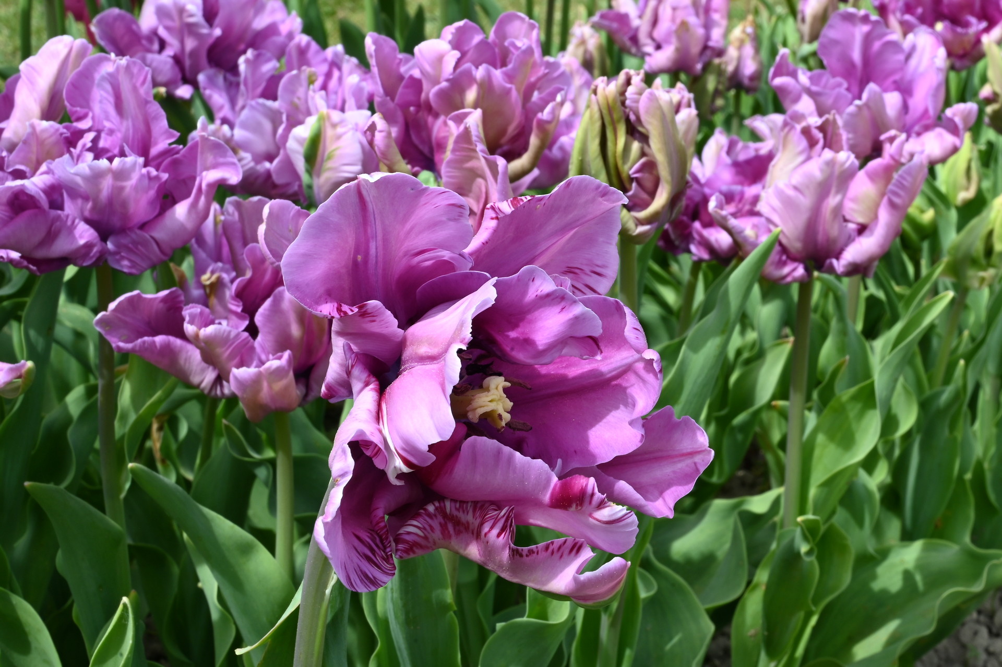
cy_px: 334
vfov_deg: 27.5
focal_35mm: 49
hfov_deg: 40.4
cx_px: 501
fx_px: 1363
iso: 250
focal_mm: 49
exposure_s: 1/60
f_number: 22
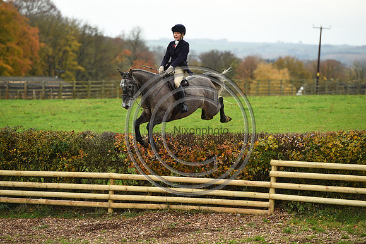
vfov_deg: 6.9
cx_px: 183
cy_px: 122
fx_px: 2032
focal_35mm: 200
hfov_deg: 10.3
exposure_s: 1/1000
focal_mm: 200
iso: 1000
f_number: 5
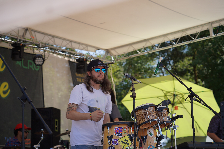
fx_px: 516
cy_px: 74
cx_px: 112
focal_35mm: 83
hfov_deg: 24.5
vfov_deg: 16.5
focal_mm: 83
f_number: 4.5
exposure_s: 1/500
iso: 100
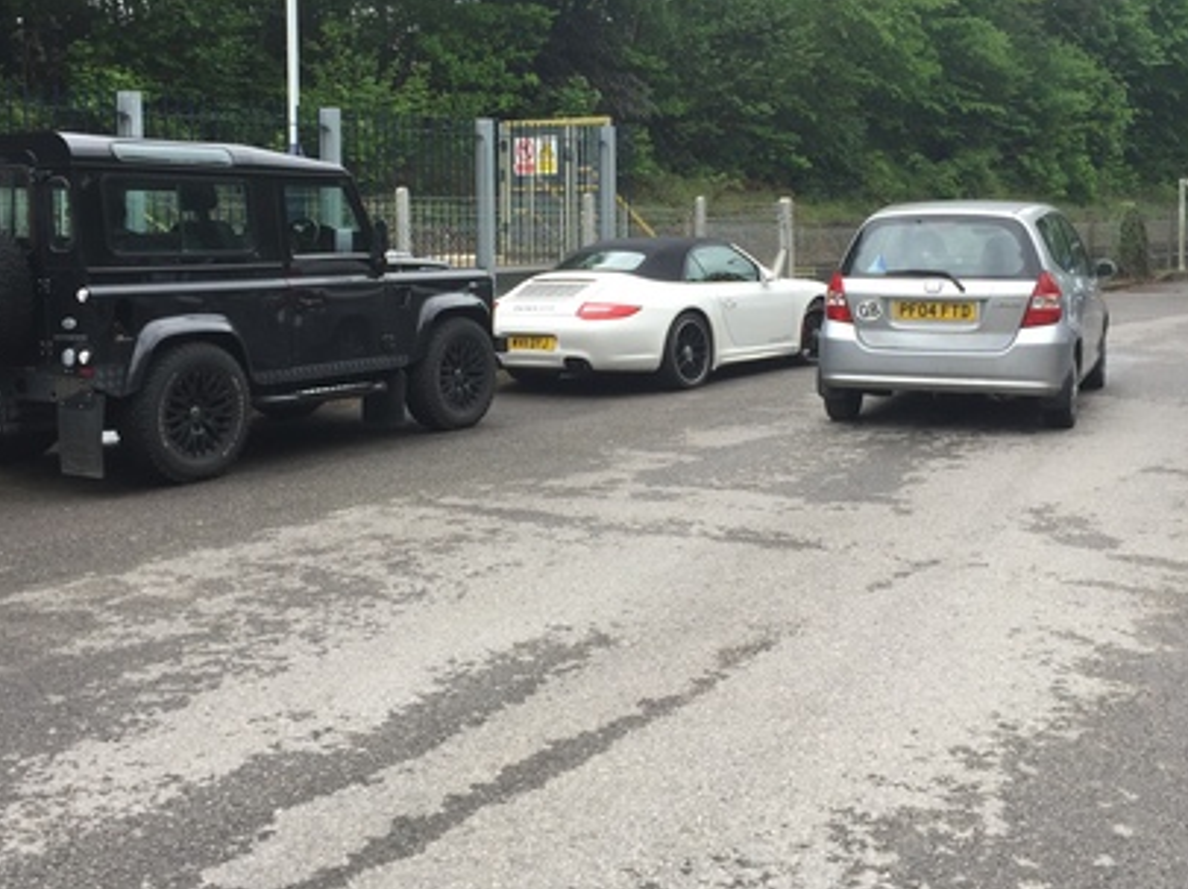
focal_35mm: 43
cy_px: 317
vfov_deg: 33.3
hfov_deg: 43.9
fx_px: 1474
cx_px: 628
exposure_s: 1/327
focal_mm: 4.15
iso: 32
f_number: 2.2
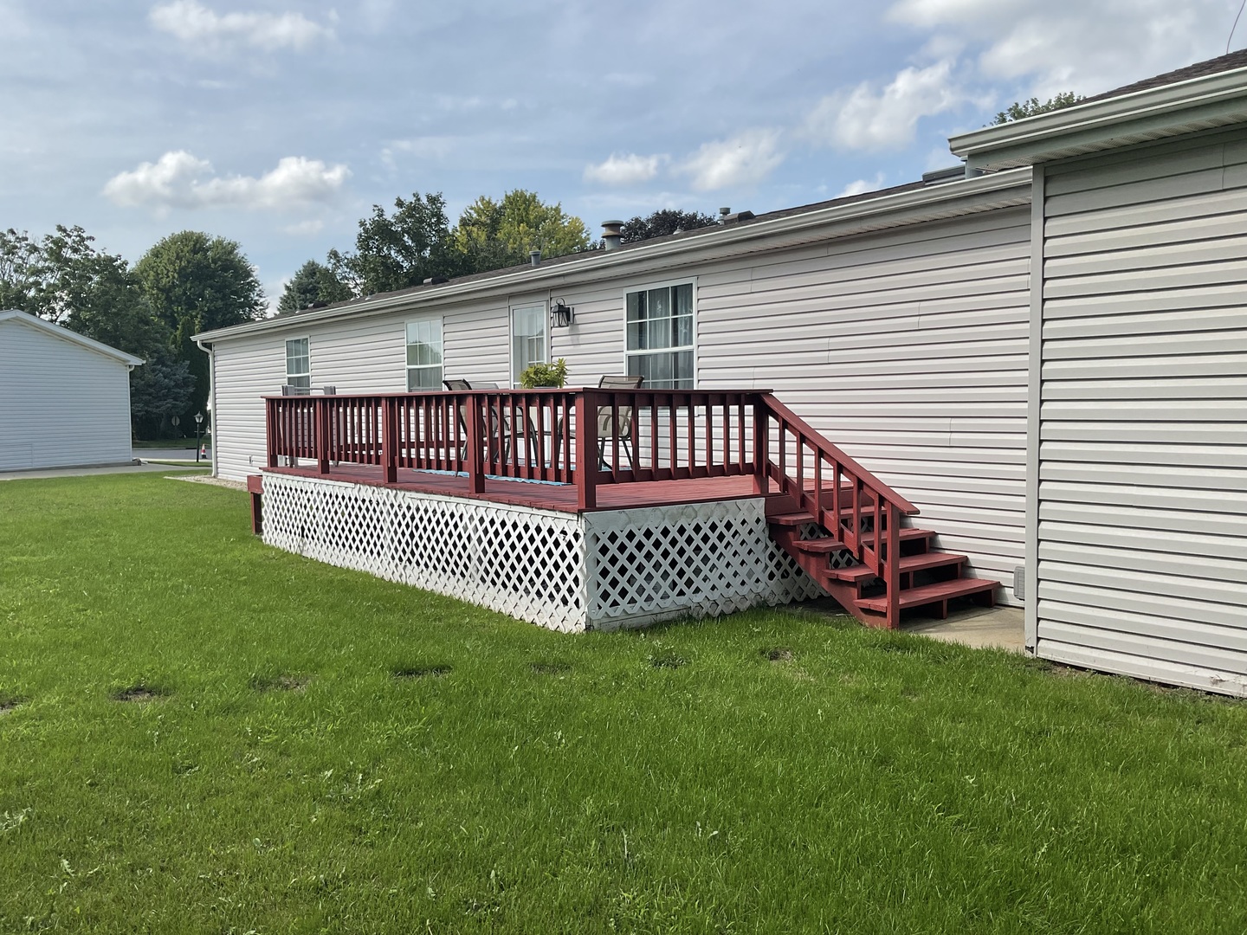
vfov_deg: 48.2
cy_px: 468
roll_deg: +0.0
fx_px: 1045
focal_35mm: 29
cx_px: 624
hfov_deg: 61.7
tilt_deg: -2.7
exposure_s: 1/1730
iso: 16
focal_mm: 3
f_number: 1.8
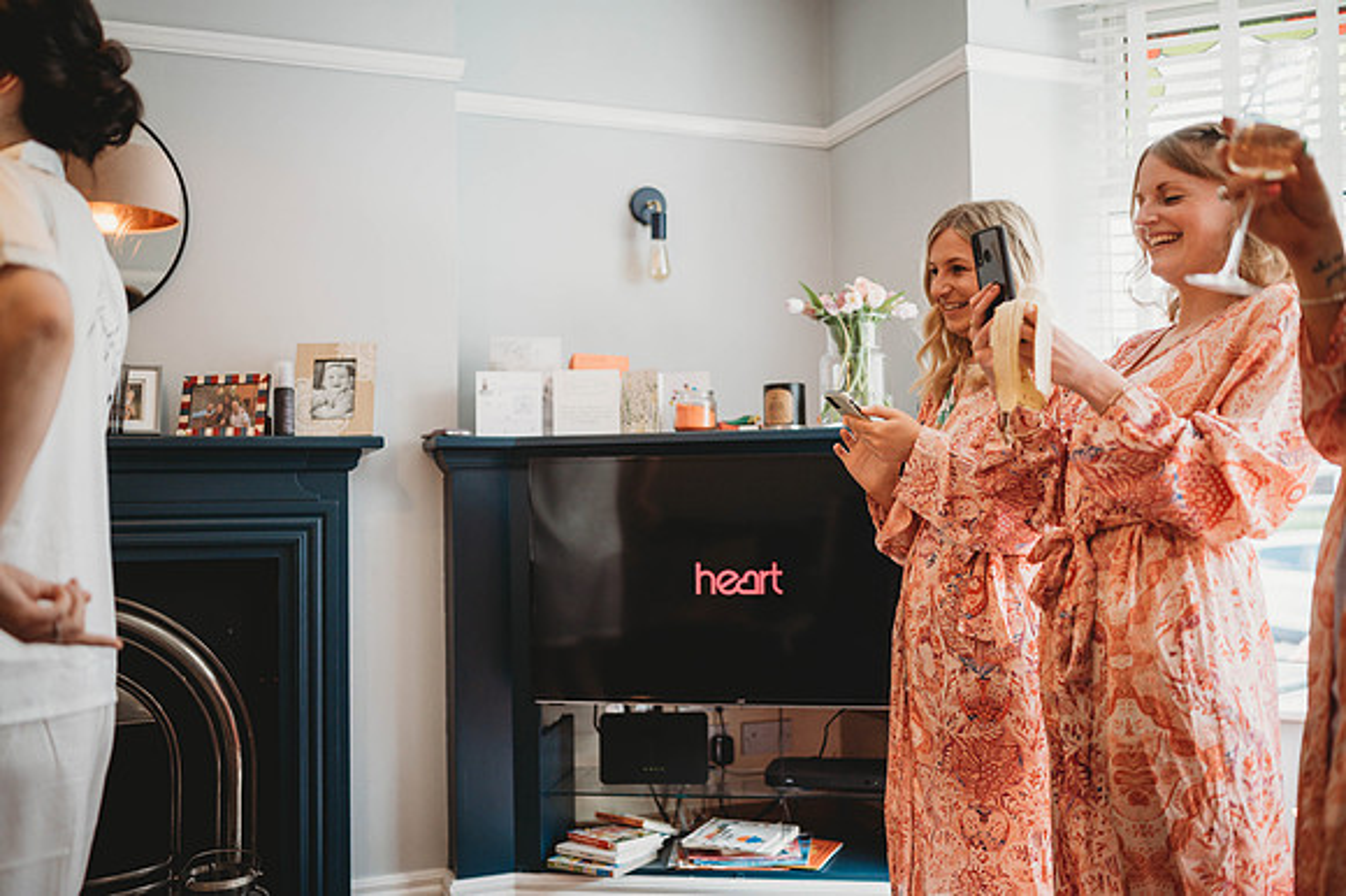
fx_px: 1308
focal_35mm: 35
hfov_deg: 54.5
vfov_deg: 37.8
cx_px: 673
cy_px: 448
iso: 100
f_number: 1.8
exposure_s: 1/200
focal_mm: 35
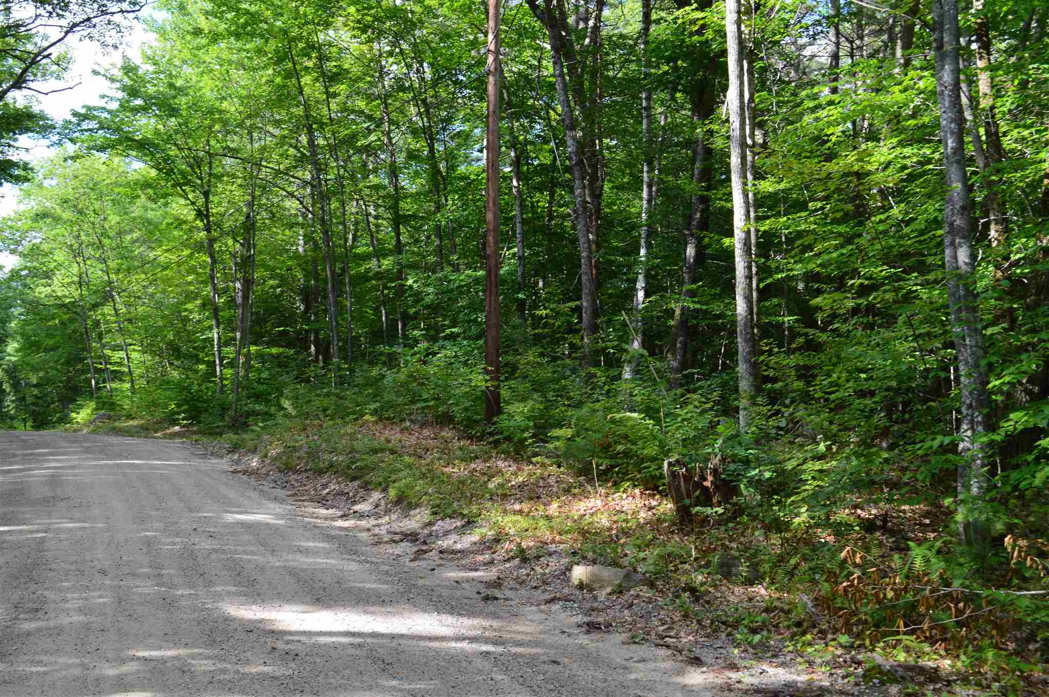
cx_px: 524
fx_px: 1135
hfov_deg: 49.6
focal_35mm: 39
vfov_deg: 34.1
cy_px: 348
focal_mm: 26
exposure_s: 1/100
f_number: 9
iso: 400
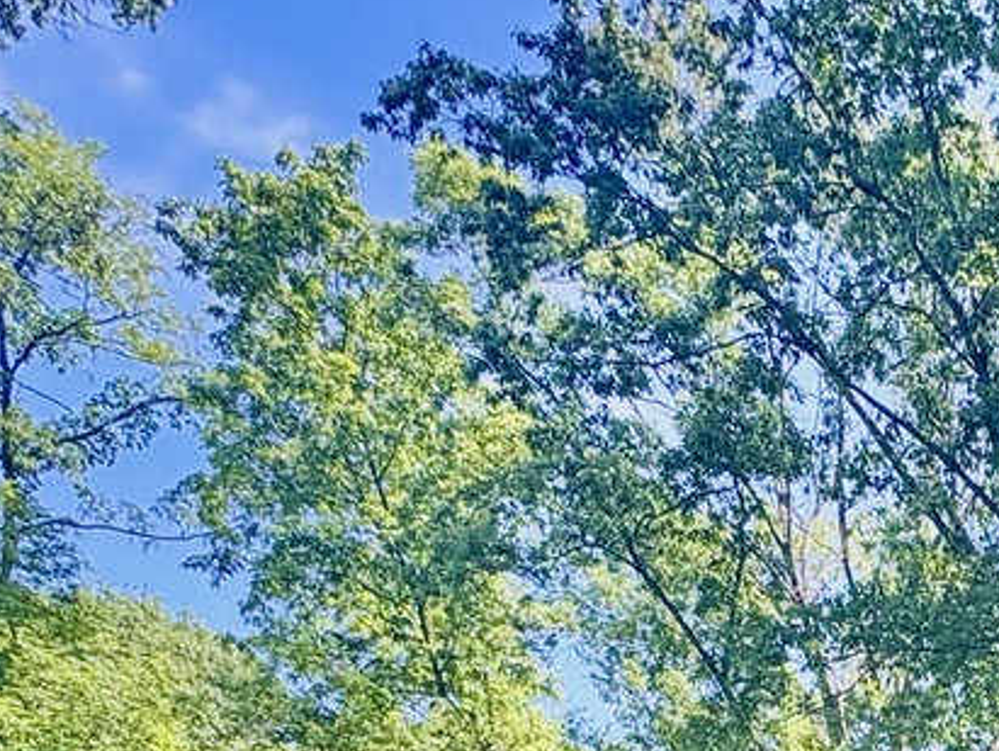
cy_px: 1274
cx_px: 1206
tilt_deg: -5.8
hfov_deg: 32.1
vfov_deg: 21.7
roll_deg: +1.9
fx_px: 1415
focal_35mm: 49
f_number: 2.2
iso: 64
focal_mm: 2.22
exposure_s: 1/130
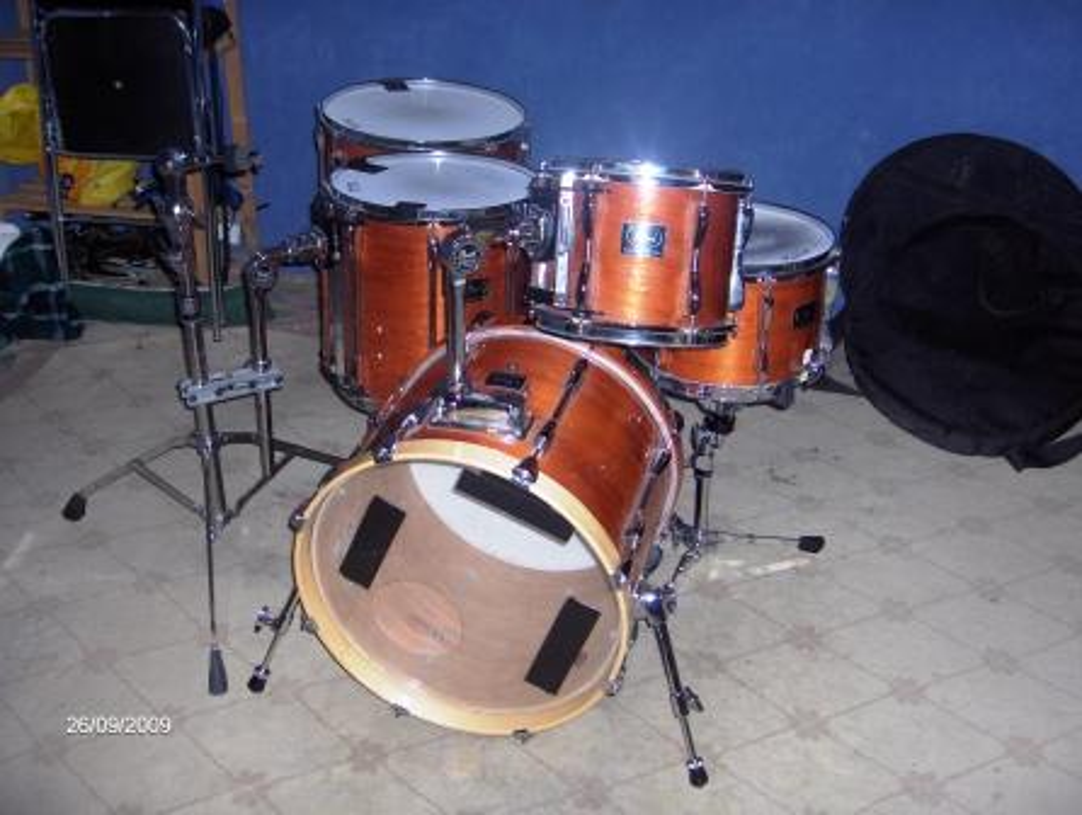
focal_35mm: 39
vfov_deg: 36.9
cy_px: 408
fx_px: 1221
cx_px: 541
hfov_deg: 47.8
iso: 100
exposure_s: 1/60
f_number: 2.8
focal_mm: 8
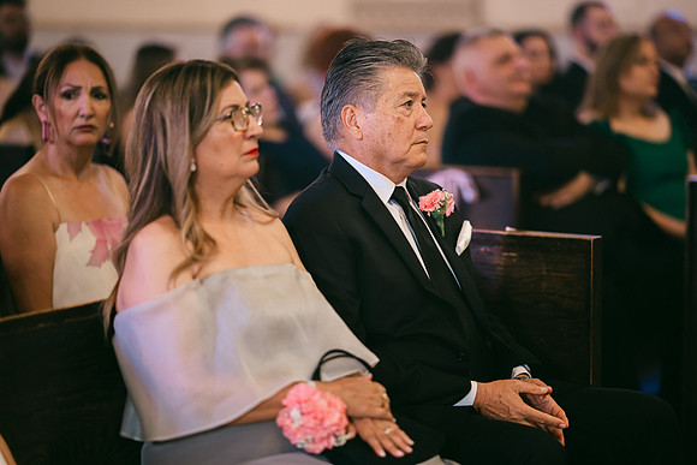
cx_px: 348
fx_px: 2033
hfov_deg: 19.5
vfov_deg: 13.0
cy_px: 232
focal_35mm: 105
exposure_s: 1/250
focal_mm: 105
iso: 800
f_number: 1.4
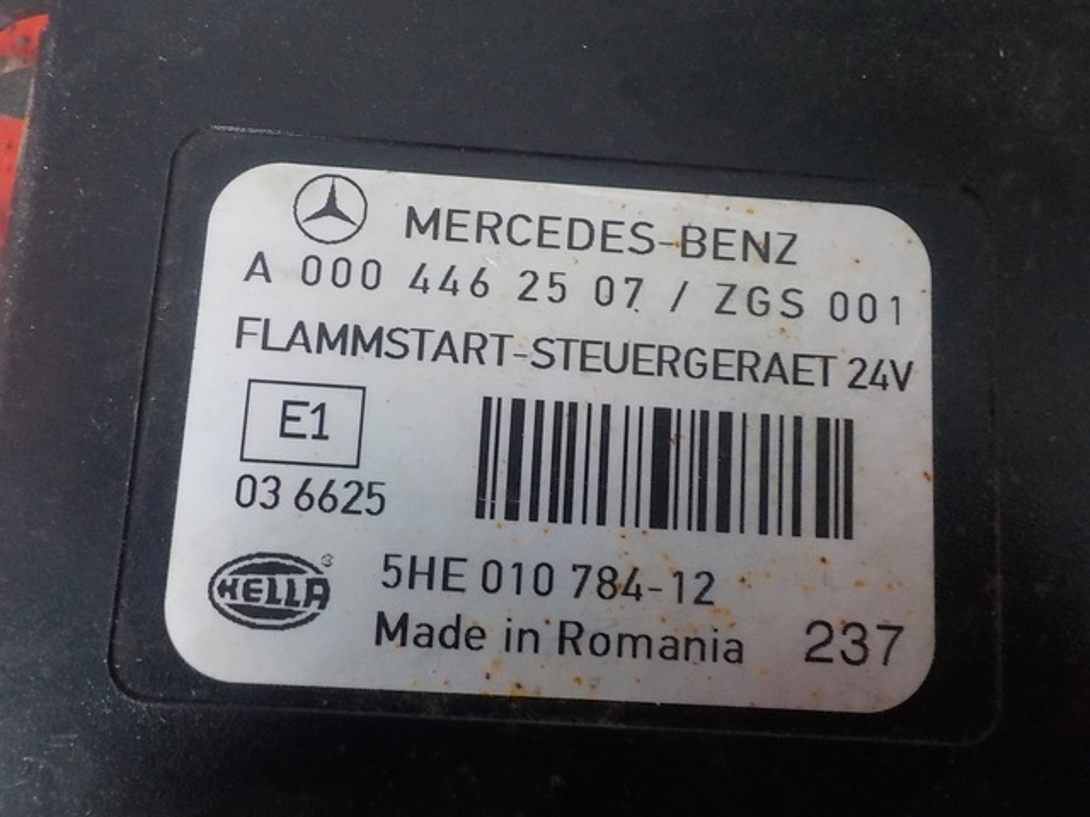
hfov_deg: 60.0
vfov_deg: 46.8
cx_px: 545
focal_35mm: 30
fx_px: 945
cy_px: 408
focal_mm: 4.1
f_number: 3.3
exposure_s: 1/8
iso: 560
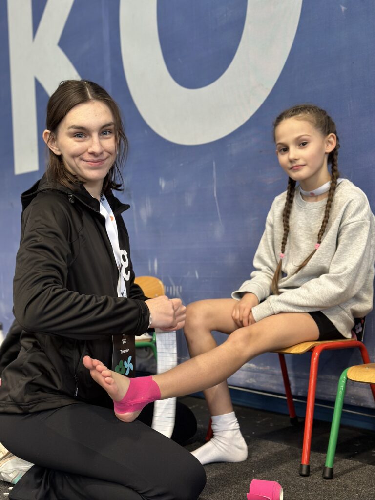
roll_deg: +1.6
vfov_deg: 39.7
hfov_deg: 30.3
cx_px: 188
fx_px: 693
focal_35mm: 48
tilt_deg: +0.5
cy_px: 250
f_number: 1.78
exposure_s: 1/50
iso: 160
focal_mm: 6.86
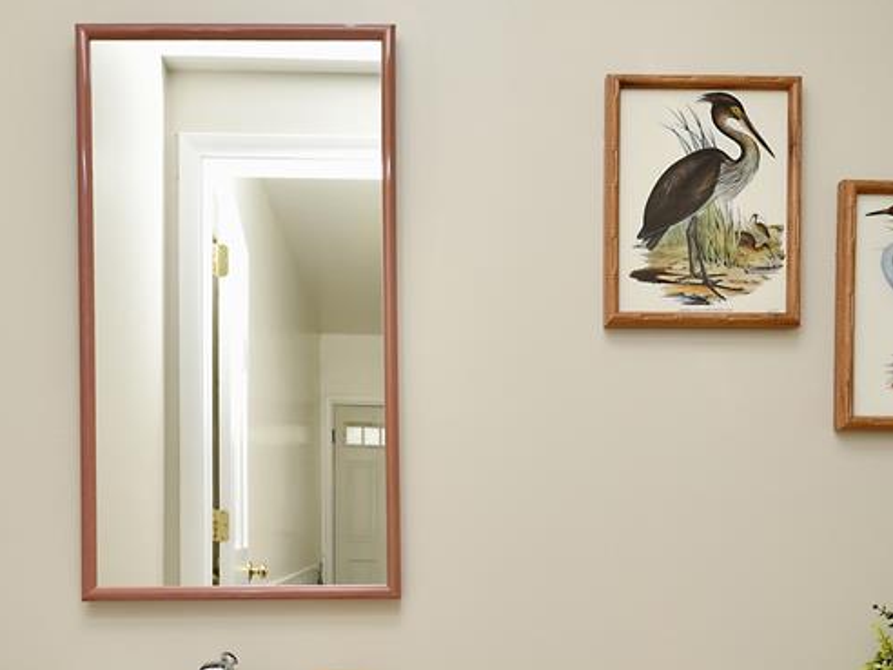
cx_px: 416
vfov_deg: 39.8
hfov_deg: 53.9
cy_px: 553
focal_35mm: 34
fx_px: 877
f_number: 8
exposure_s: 1/60
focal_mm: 17
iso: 320
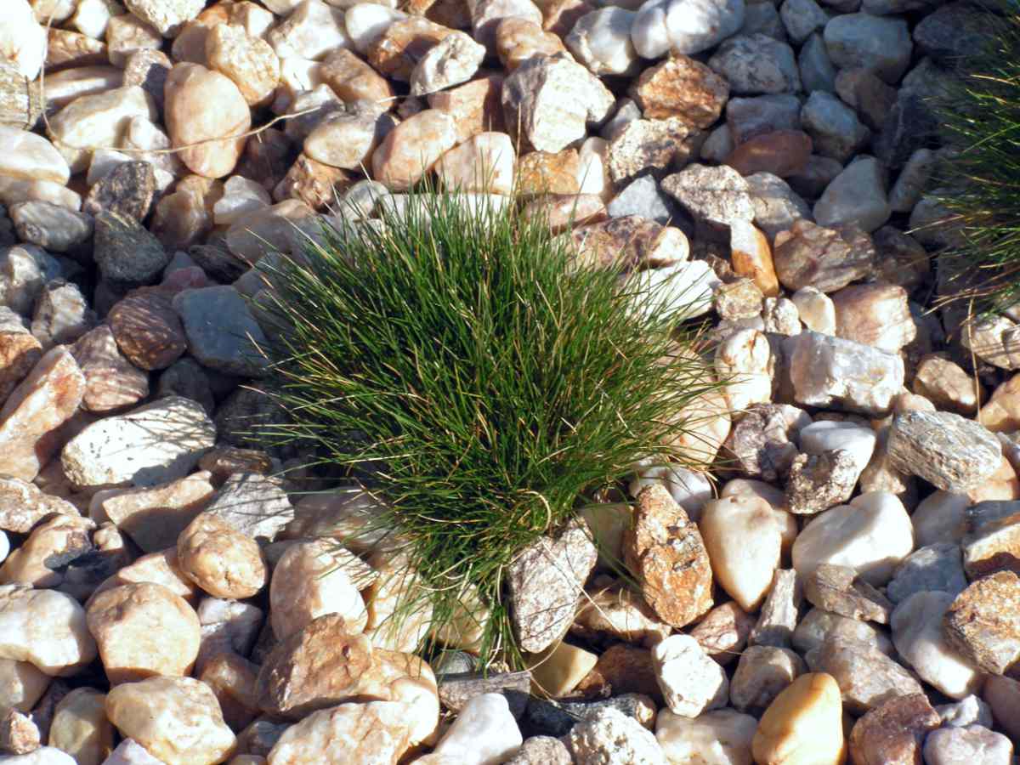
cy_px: 382
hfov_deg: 19.1
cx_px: 510
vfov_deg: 14.4
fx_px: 3035
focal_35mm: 103
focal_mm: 17.3
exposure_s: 1/160
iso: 50
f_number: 4.8
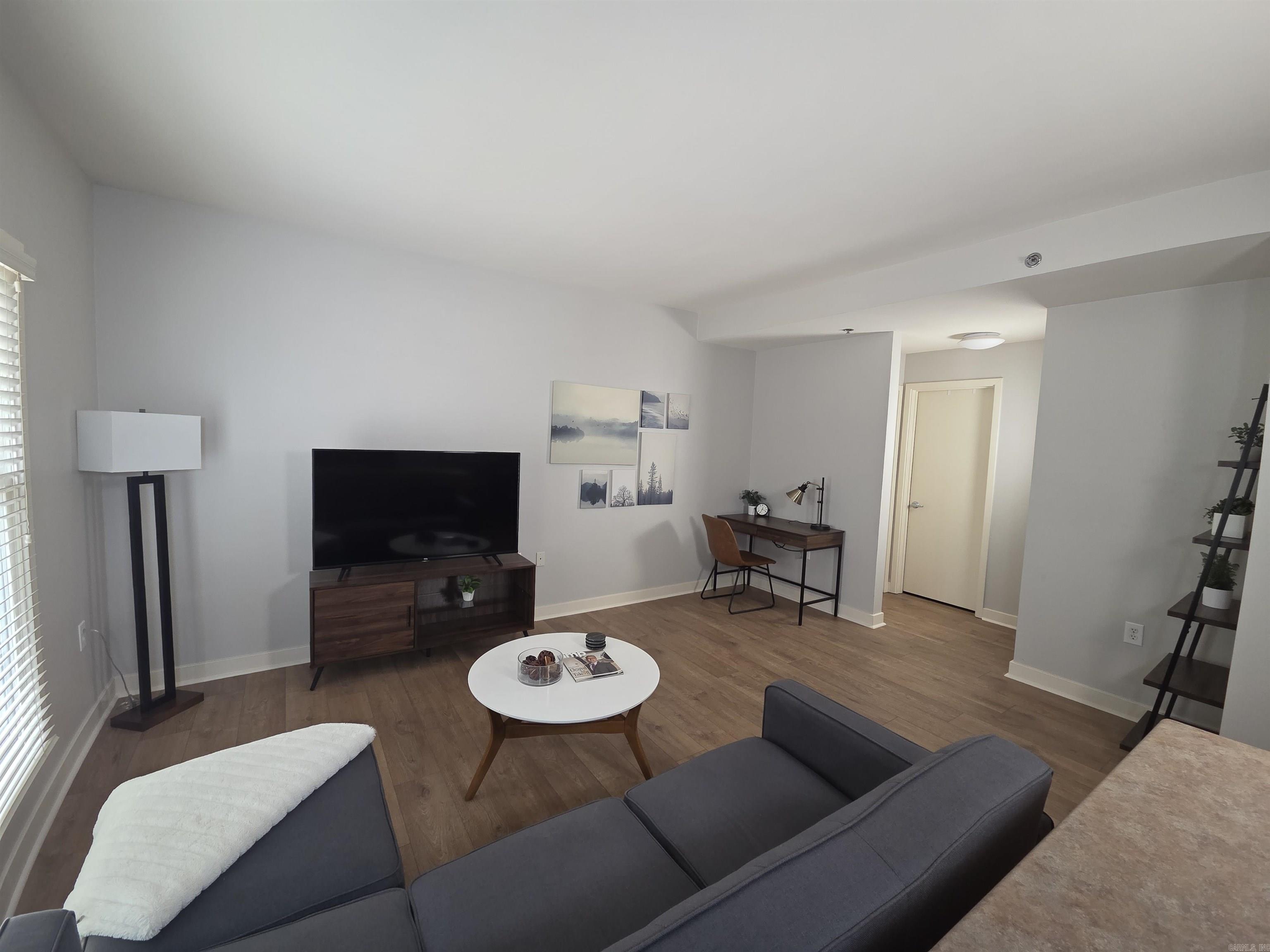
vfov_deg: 89.9
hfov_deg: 106.2
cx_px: 635
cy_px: 476
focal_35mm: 13
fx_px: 477
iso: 160
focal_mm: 2.2
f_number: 2.2
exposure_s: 1/60
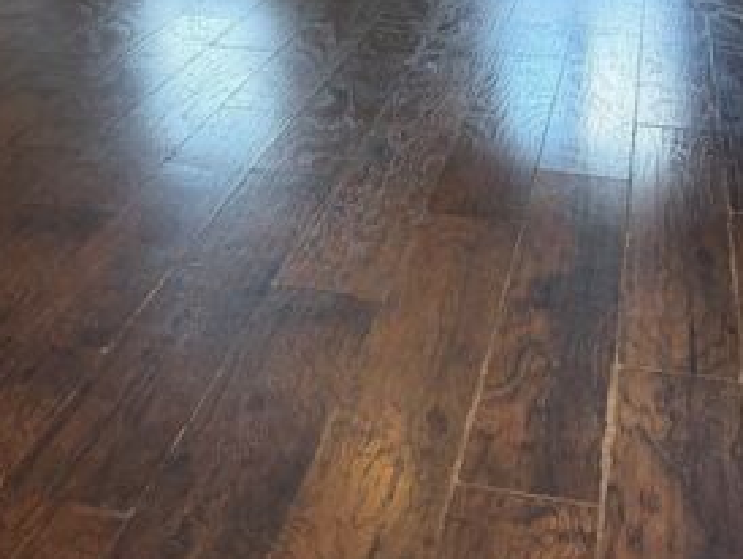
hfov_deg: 27.5
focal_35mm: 70
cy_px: -242
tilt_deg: -4.5
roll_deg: -0.4
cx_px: 228
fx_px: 1504
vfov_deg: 18.9
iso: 200
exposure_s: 1/130
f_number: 1.78
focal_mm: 6.76
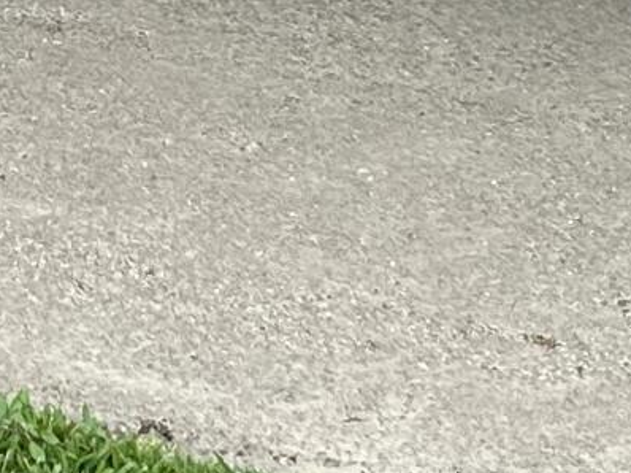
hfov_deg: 9.6
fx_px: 3571
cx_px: -493
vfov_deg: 7.0
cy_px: -783
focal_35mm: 196
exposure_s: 1/597
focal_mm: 5.7
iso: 50
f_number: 1.5
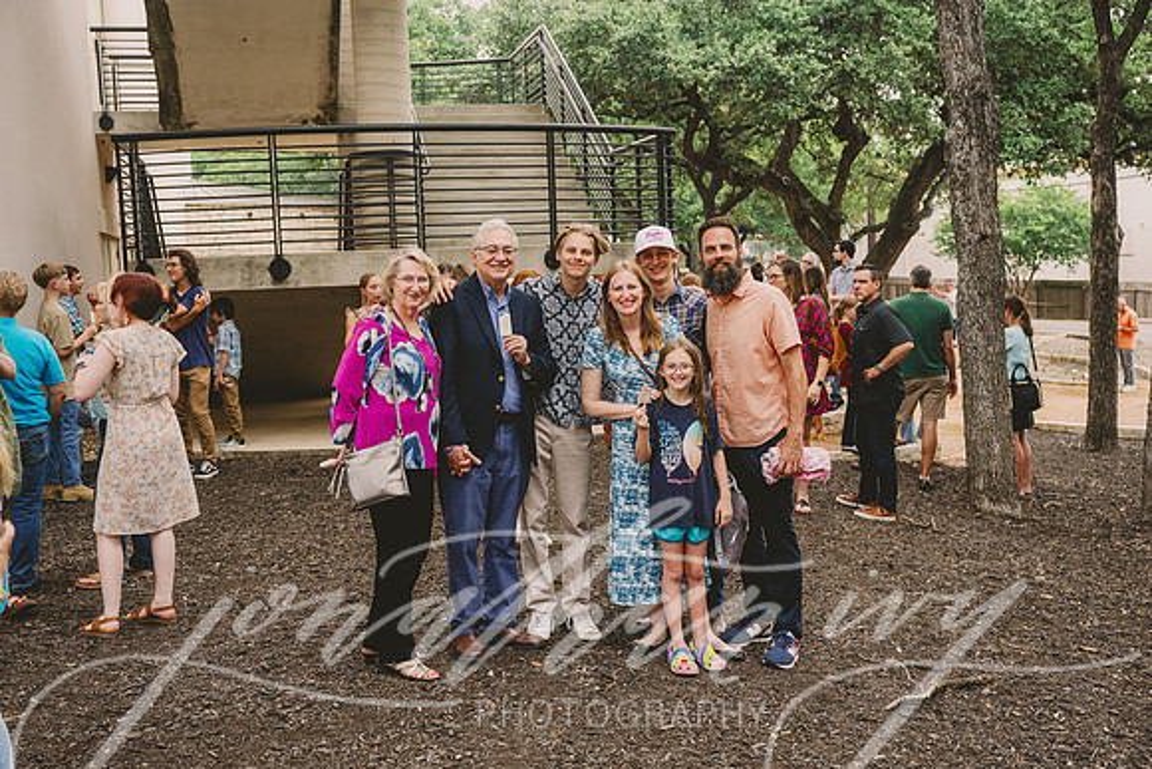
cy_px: 384
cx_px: 576
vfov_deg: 33.4
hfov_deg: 48.4
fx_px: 1280
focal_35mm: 40
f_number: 3.5
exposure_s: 1/800
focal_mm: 40
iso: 800
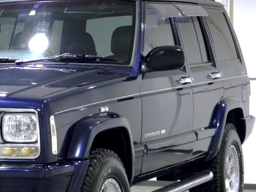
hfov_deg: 14.1
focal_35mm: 138
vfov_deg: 10.7
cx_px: 17
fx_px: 1020
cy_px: 124
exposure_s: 1/8
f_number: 4.3
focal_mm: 12.2
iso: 250
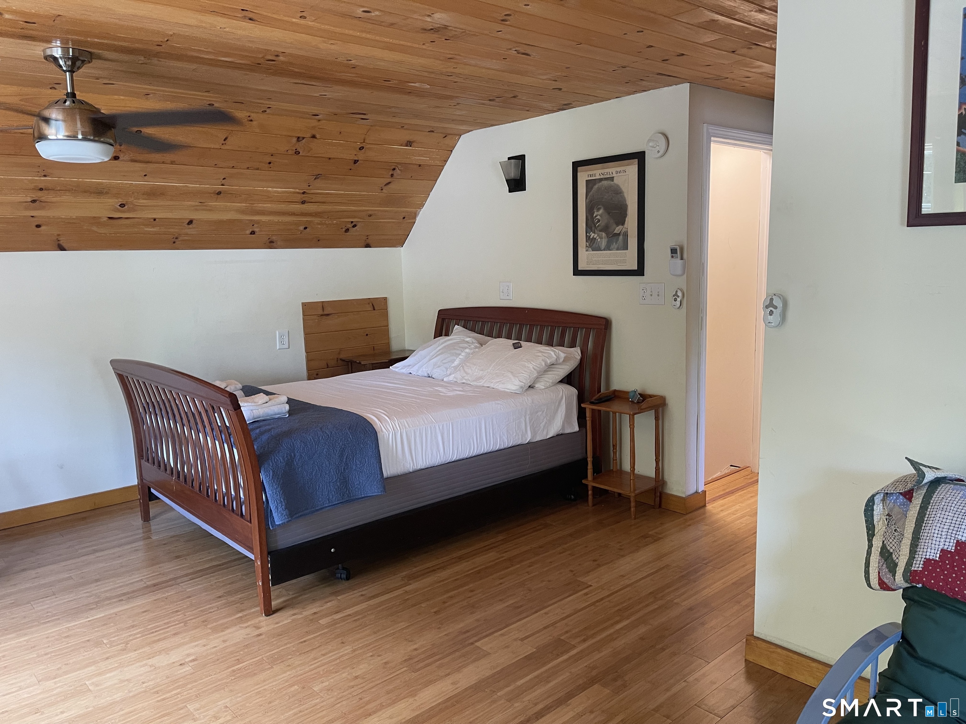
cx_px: 483
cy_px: 362
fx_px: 698
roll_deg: +1.6
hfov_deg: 69.4
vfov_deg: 54.9
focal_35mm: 25
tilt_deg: -8.9
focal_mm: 5.1
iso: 200
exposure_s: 1/60
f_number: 1.6
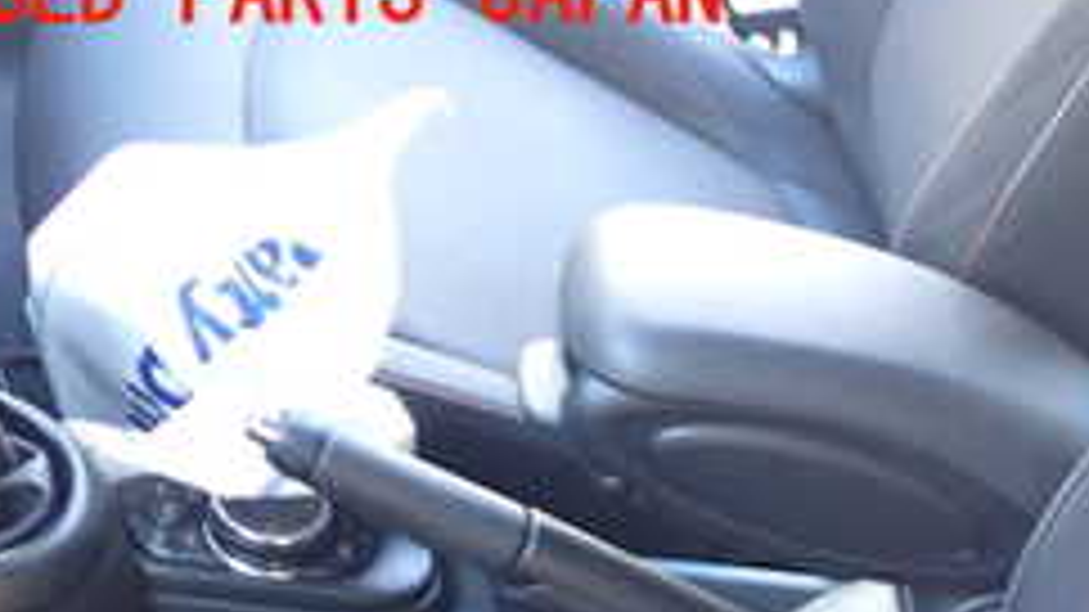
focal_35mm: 81
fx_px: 2338
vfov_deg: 13.9
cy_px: 950
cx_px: 1256
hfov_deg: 24.2
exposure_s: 1/30
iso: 250
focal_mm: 5.4
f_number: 2.3
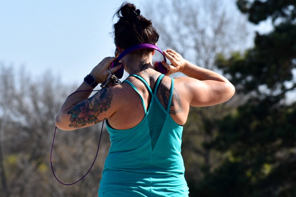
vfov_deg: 4.8
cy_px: 78
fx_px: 2335
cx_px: 147
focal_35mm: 284
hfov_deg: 7.3
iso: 200
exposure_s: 1/800
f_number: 7.1
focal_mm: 130
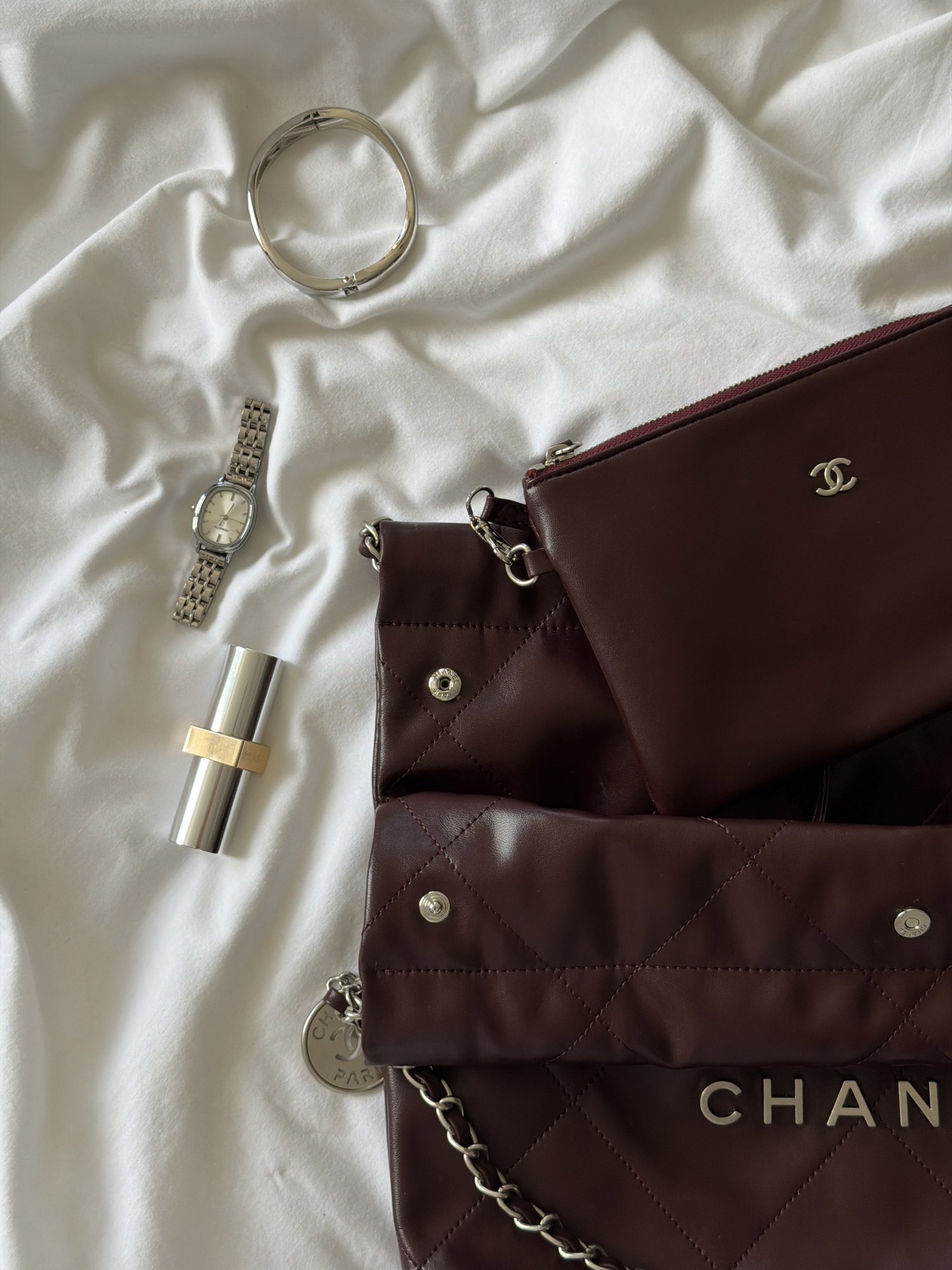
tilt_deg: -86.9
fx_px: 1760
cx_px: 476
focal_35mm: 48
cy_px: 635
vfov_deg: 39.7
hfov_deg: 30.3
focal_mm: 6.76
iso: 64
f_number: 1.78
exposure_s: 1/285
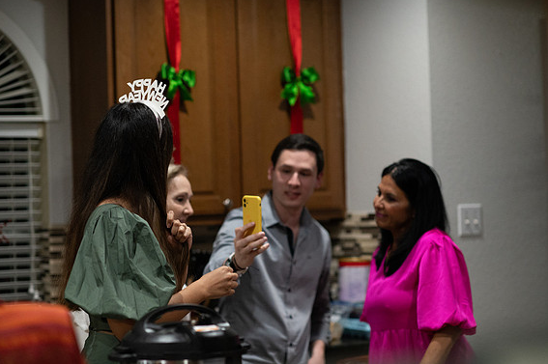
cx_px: 269
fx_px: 1323
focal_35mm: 87
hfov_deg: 23.4
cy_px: 182
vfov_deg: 15.7
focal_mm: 85
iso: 6400
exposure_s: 1/640
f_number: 2.2
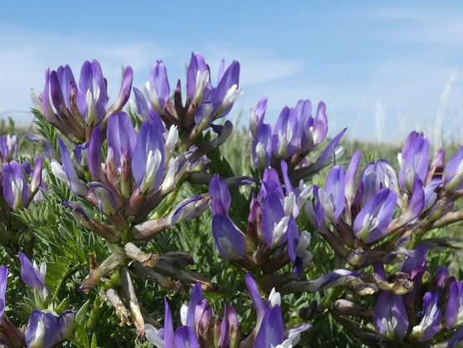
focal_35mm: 51
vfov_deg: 27.3
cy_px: 327
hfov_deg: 34.7
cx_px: 21
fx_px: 682
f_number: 4
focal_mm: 3.6
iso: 80
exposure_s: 1/800
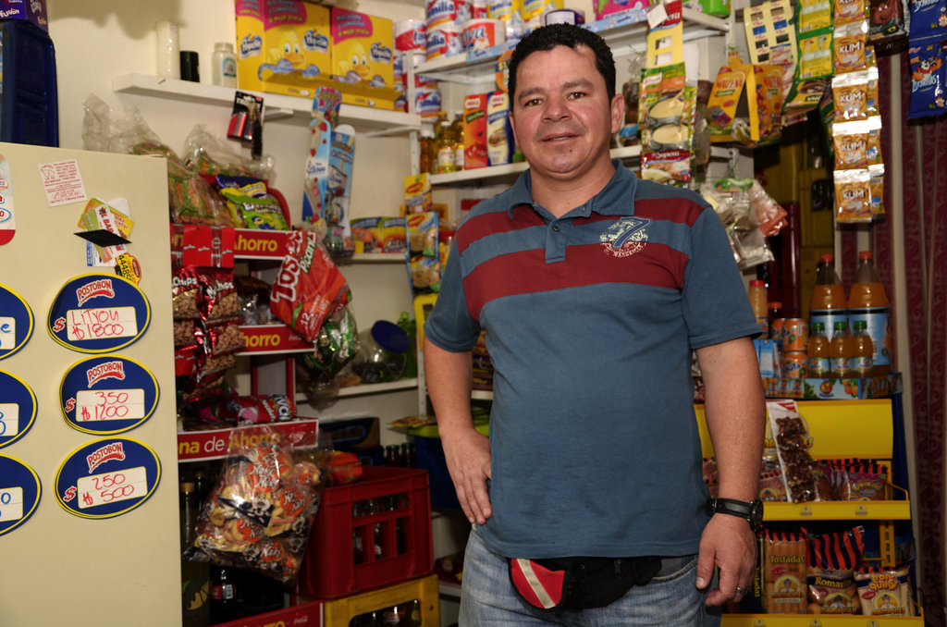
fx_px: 1102
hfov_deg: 46.5
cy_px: 314
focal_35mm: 42
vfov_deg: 31.7
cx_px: 474
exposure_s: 1/200
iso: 400
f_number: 4
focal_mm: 28
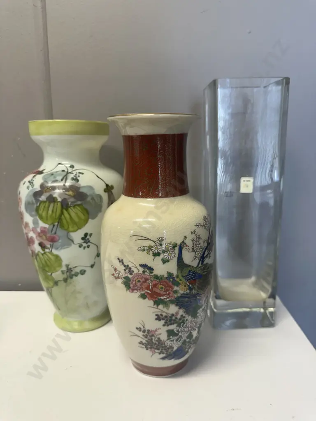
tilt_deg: -13.1
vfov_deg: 71.6
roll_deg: +0.1
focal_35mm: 24
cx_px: 158
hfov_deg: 56.8
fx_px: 292
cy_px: 210
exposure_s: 1/100
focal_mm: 6.86
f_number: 1.78
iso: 125
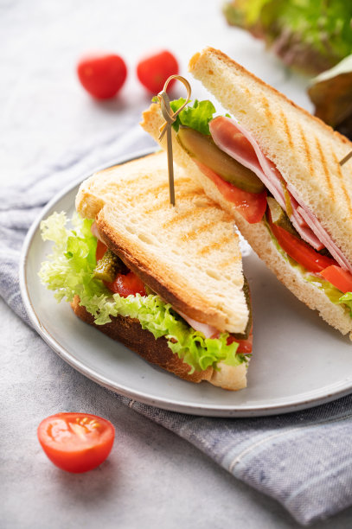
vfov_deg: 28.9
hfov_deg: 19.4
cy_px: 264
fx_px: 1028
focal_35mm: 70
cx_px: 176
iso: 640
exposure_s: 1/100
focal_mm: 70
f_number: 5.6
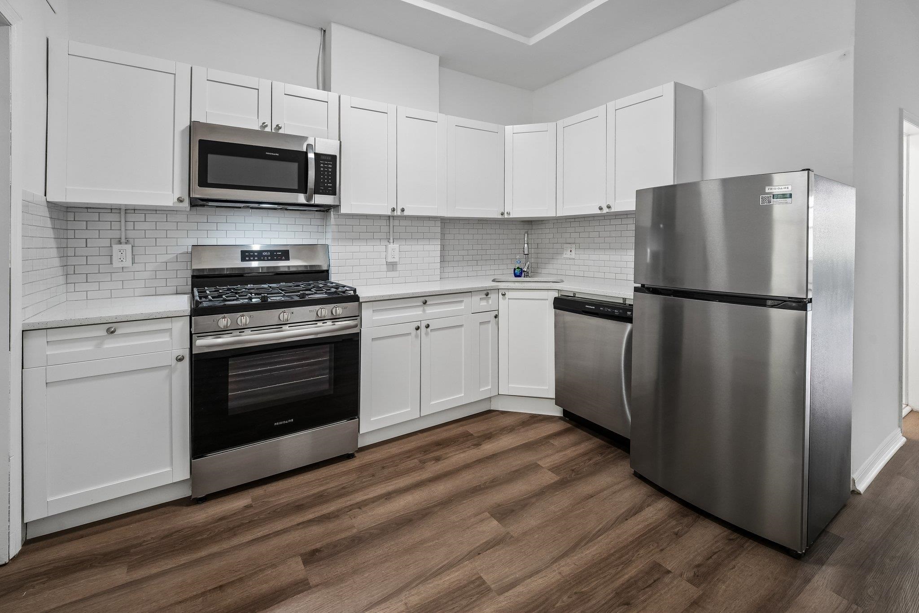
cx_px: 460
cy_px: 306
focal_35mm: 14
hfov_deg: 104.3
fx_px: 357
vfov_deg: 81.2
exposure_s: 1/40
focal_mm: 14
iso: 800
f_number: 7.1
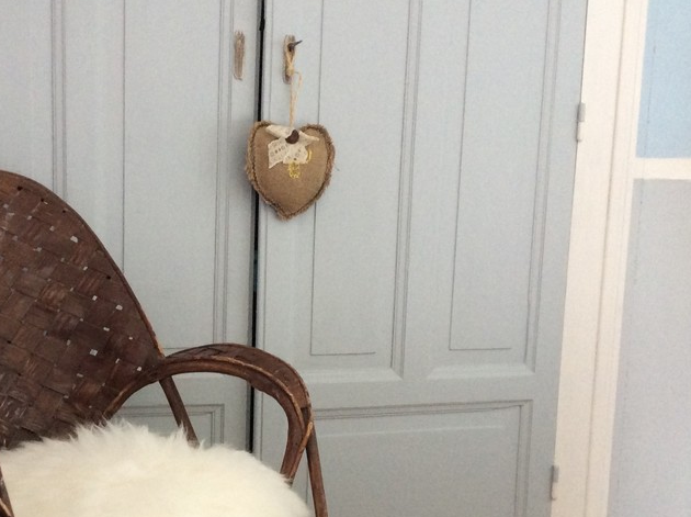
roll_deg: -0.7
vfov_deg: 27.7
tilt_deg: -8.4
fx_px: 1037
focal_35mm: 52
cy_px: 364
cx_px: 202
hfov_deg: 36.3
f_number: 2.4
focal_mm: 3.3
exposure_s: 1/24
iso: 160
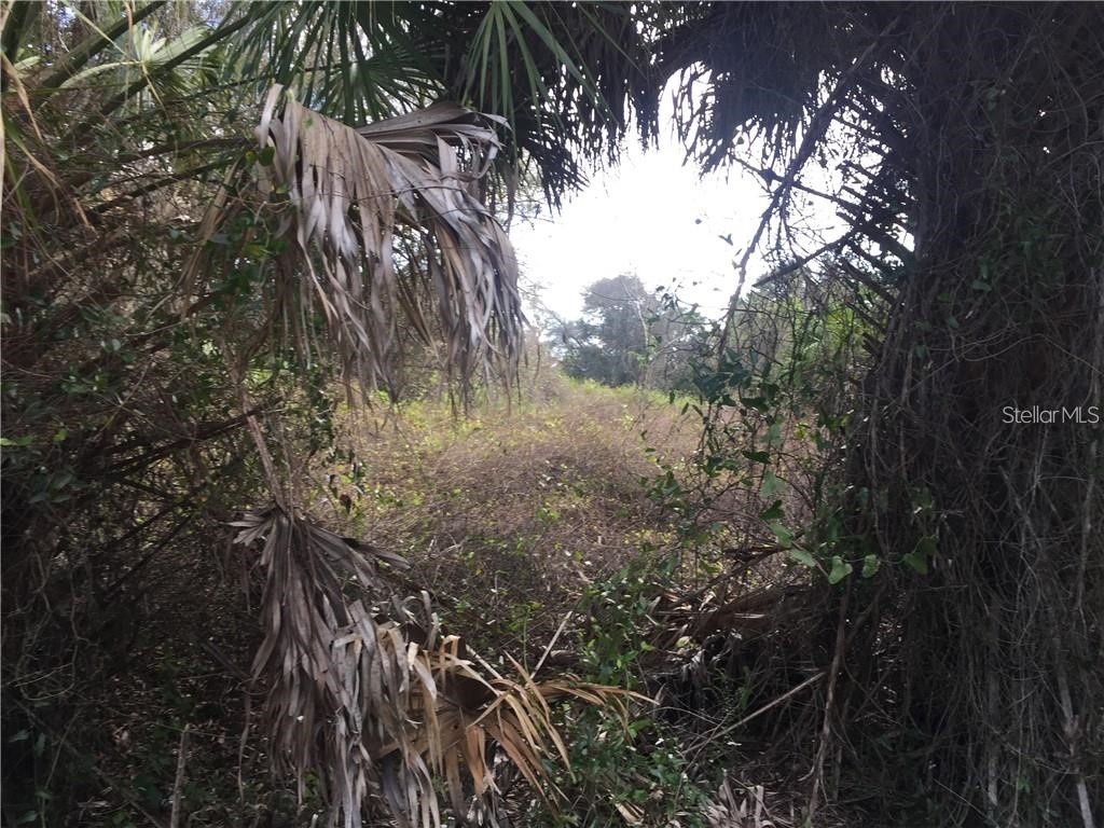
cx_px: 552
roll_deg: -2.9
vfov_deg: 48.2
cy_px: 414
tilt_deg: +3.0
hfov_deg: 61.7
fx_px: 925
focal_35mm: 29
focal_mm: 4.15
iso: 32
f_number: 2.2
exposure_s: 1/120
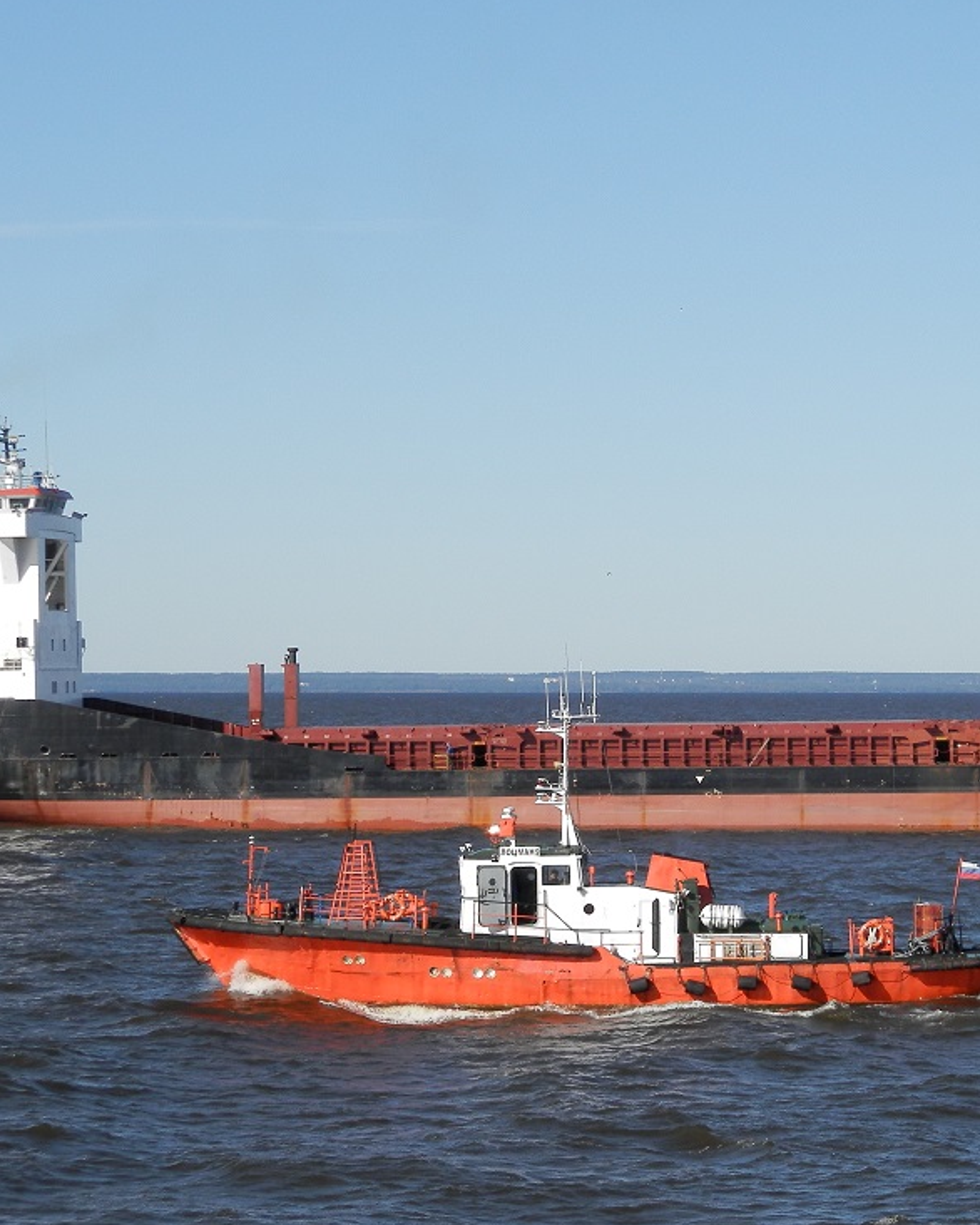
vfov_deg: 14.7
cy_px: 702
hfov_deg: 11.8
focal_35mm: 131
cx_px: 732
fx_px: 4747
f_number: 4.2
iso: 80
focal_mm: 14.6
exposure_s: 1/1000
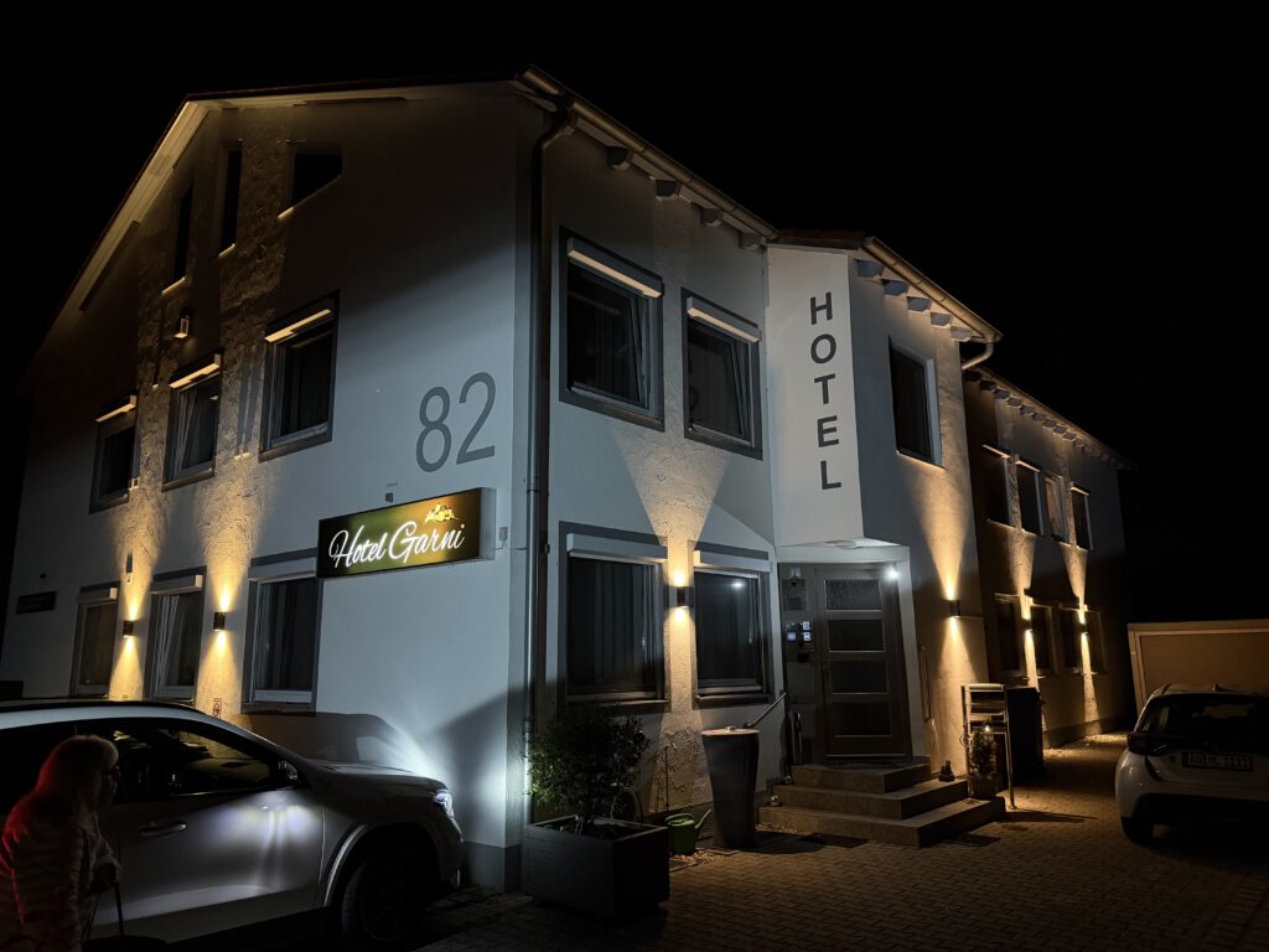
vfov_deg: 56.8
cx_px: 634
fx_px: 880
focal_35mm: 24
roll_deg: +1.0
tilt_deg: +11.3
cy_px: 476
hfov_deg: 71.6
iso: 800
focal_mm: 6.76
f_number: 1.78
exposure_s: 1/25
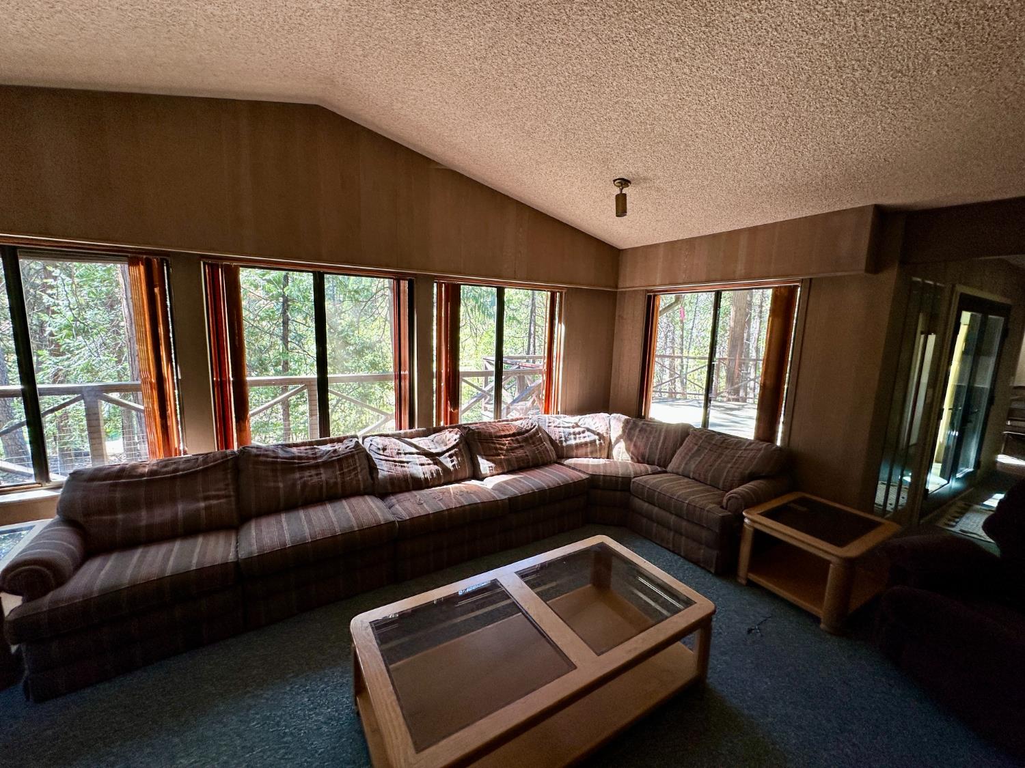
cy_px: 384
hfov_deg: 102.1
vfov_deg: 85.7
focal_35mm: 14
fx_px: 415
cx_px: 512
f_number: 2.2
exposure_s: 1/99
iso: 100
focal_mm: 2.22
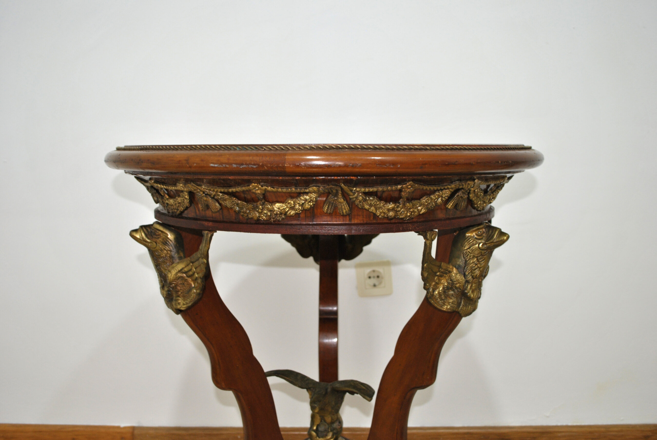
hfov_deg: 57.2
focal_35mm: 33
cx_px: 328
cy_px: 220
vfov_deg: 40.1
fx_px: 603
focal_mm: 22
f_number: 4
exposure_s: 1/20
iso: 200
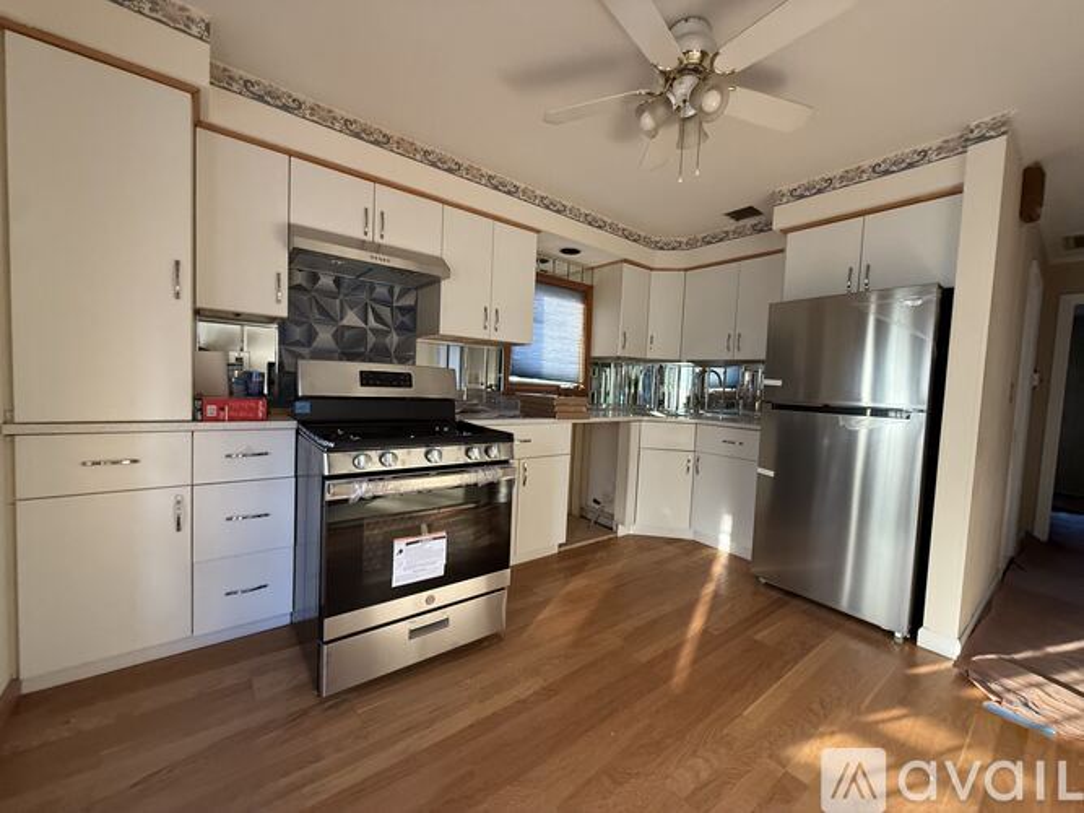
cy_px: 406
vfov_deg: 85.7
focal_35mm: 14
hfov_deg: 102.1
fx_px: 438
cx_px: 542
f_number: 2.2
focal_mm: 2.22
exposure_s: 1/99
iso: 320
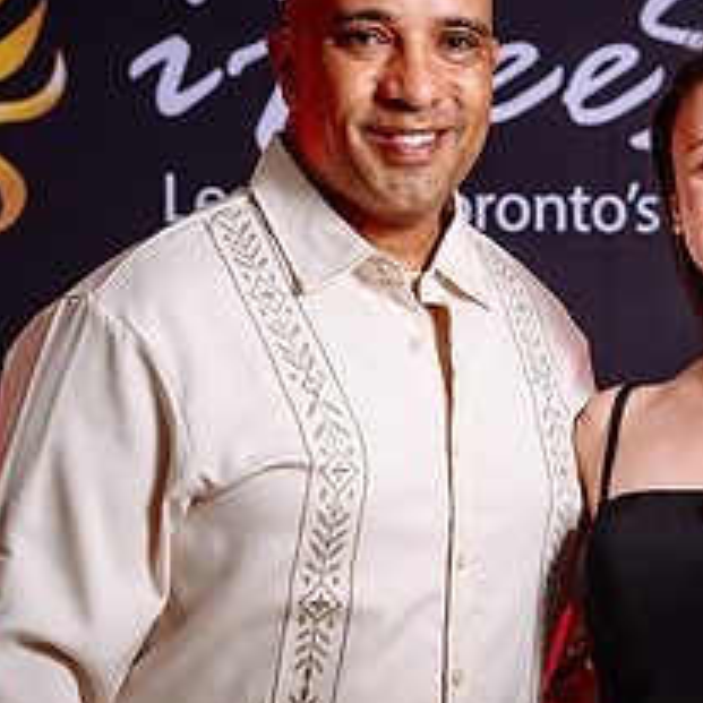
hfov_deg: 13.3
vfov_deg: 13.3
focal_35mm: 131
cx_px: 520
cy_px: 473
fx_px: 3010
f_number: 3.5
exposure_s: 1/160
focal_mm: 53
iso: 100
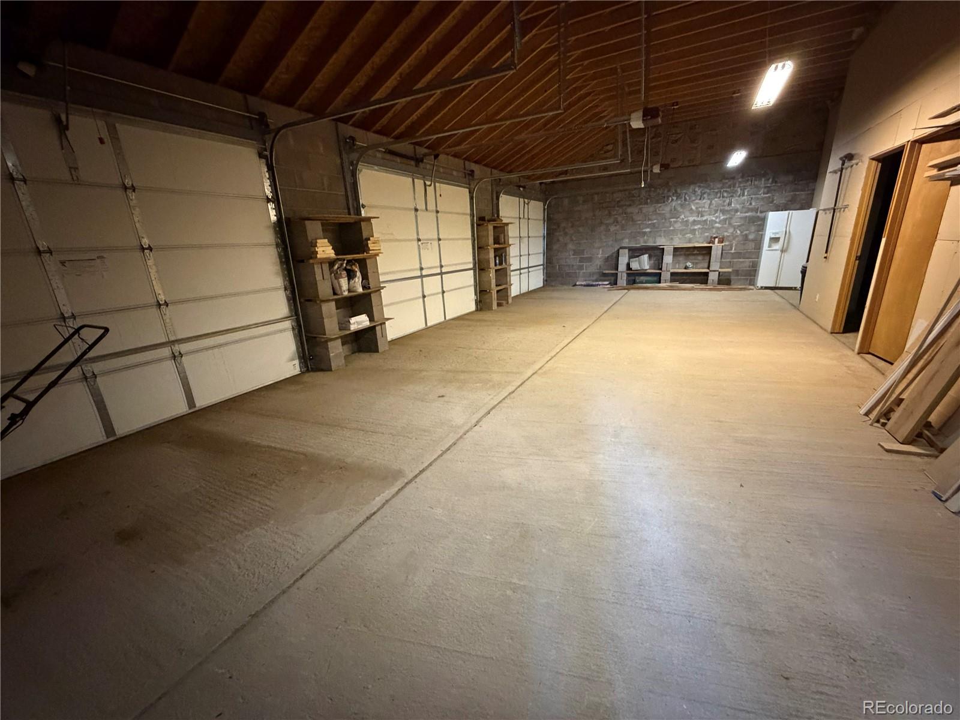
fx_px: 388
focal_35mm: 14
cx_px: 480
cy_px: 360
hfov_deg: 102.1
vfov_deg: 85.7
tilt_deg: -17.7
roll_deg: +3.3
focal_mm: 2.22
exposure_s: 1/40
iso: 1000
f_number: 2.2
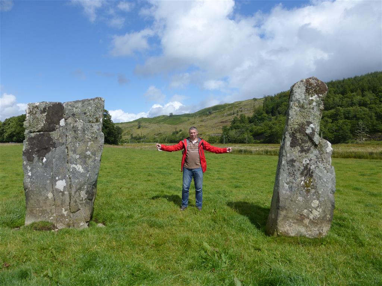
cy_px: 143
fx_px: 265
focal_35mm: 24
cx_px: 191
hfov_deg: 71.6
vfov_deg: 56.8
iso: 100
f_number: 4
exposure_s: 1/1000
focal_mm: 4.3
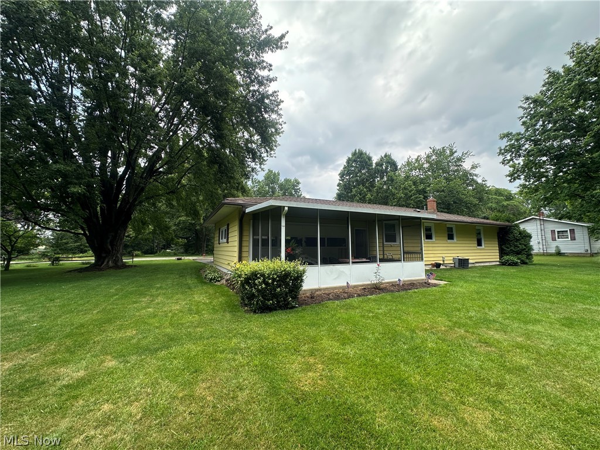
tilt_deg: +5.4
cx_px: 300
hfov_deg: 102.1
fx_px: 243
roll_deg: -0.4
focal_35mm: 14
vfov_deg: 85.7
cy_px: 225
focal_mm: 2.22
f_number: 2.2
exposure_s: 1/532
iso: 40
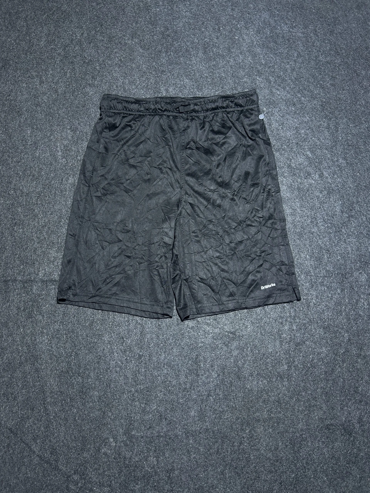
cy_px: 246
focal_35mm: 26
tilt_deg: -61.2
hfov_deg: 53.1
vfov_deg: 67.3
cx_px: 185
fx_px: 371
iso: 125
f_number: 1.5
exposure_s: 1/50
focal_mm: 5.7
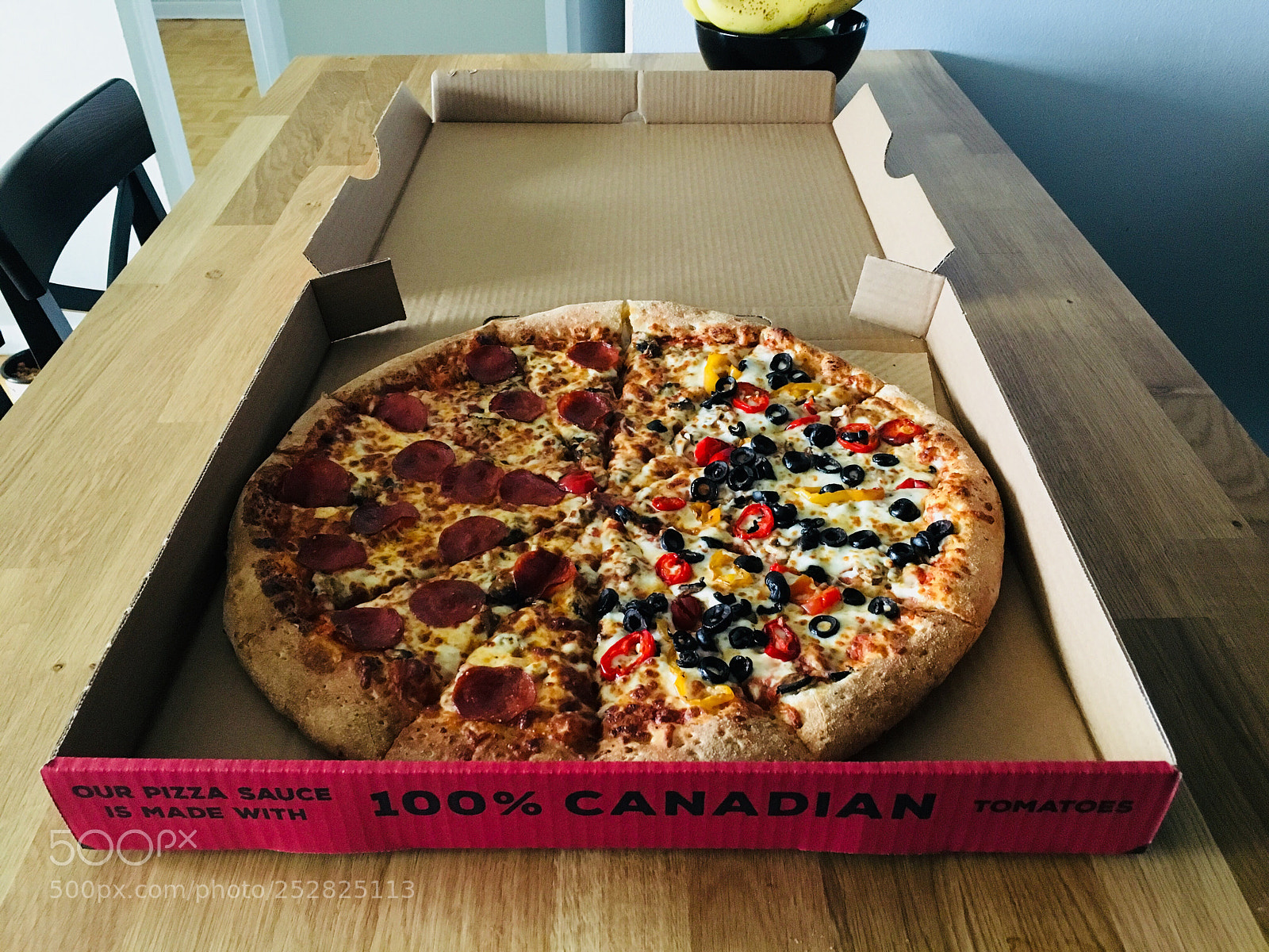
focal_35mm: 29
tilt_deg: -36.6
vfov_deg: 48.2
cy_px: 476
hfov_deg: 61.7
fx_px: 1063
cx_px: 634
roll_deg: -0.2
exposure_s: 1/15
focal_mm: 4.15
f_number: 2.2
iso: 250
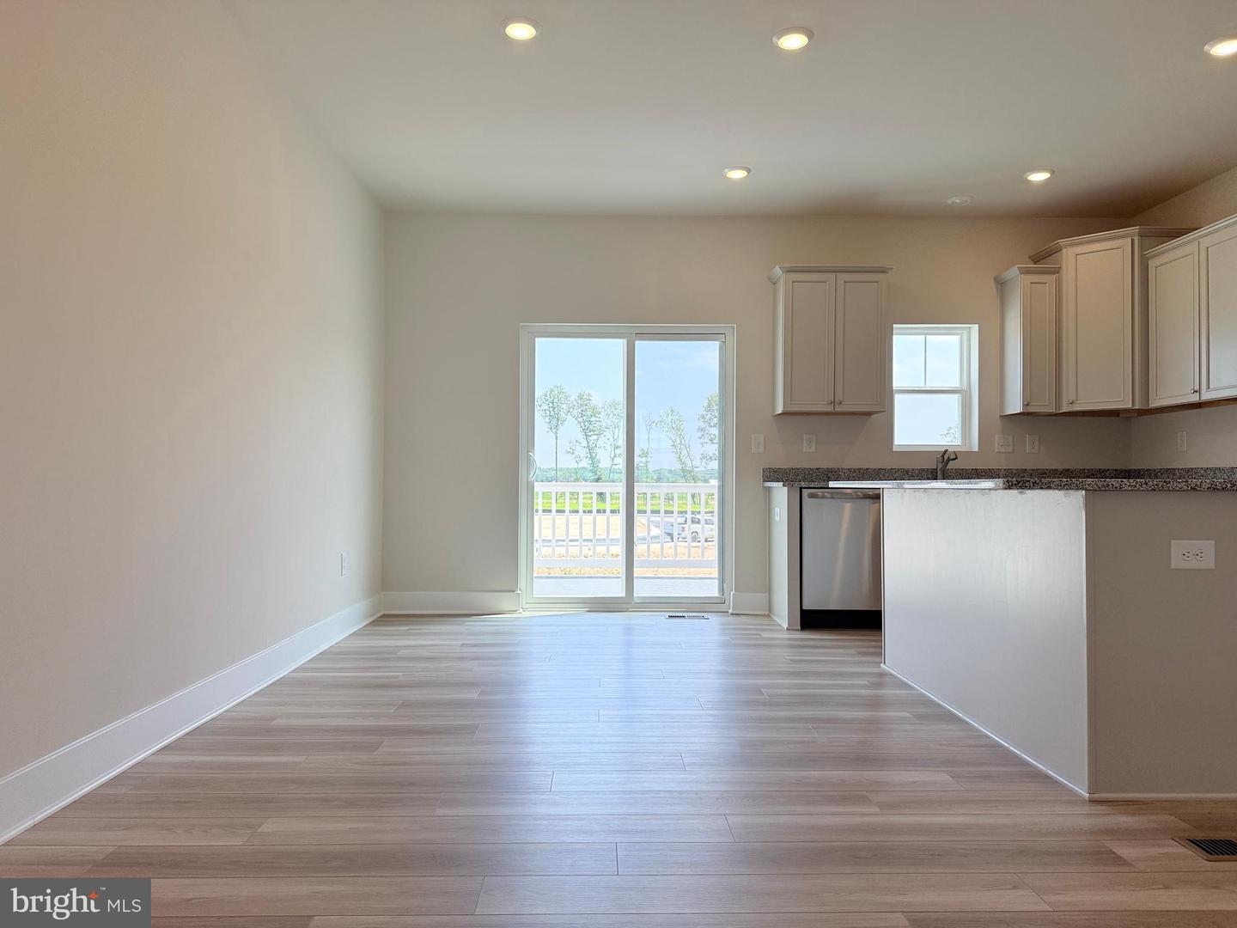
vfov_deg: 56.8
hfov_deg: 71.6
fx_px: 858
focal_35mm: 24
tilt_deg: +1.0
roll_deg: -0.9
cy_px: 464
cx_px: 618
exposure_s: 1/780
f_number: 1.78
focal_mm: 6.76
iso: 100
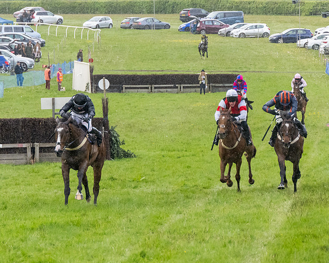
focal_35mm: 256
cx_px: 74
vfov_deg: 6.0
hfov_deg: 7.6
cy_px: 181
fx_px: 2488
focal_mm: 98
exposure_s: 1/1250
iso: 2000
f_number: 4
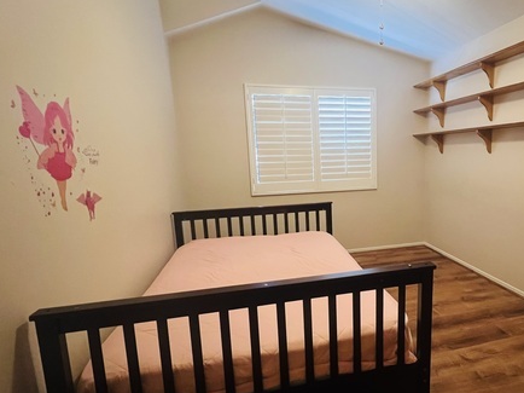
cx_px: 354
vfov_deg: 65.9
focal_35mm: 20
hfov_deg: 78.8
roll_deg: +1.7
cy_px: 203
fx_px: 303
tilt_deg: -9.6
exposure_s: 1/40
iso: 640
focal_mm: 1.57
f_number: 1.8
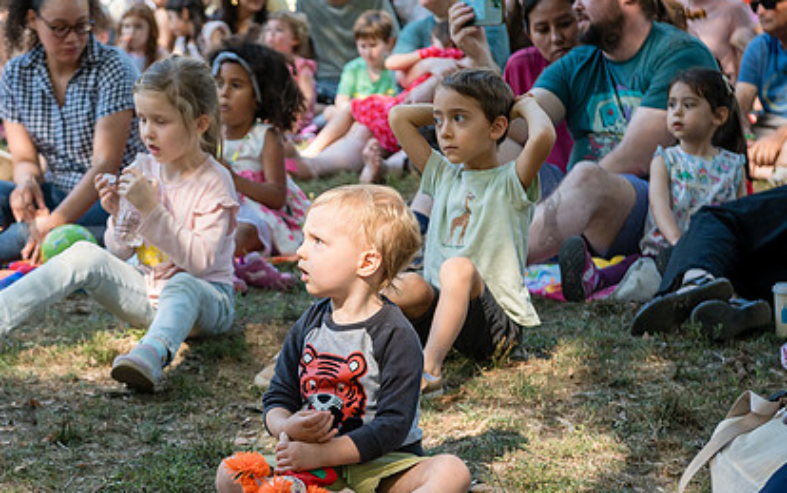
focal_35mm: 111
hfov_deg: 18.7
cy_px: 290
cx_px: 227
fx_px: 2381
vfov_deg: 11.8
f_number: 4.5
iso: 1000
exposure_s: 1/400
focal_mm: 70
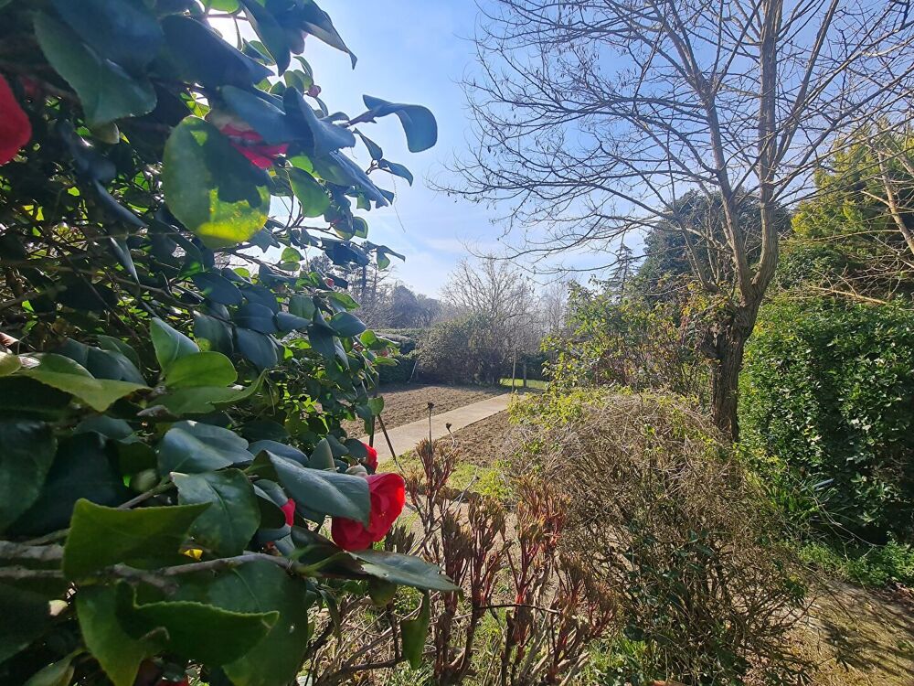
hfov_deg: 106.2
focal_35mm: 13
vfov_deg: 89.9
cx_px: 457
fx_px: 343
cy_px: 343
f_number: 2.2
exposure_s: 1/1092
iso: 50
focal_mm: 2.2
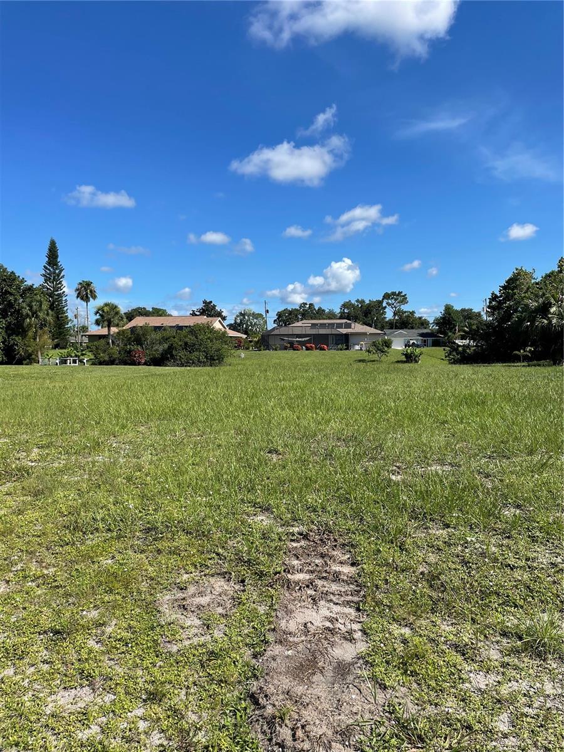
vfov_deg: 67.3
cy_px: 376
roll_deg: +1.2
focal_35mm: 26
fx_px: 565
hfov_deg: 53.1
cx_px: 282
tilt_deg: -0.4
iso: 32
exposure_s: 1/3509
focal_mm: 4.2
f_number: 1.6
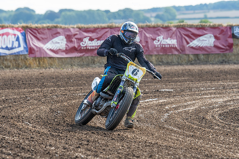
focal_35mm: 240
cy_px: 80
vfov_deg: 5.7
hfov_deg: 8.6
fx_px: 1594
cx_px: 120
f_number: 5
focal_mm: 160
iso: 200
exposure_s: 1/500
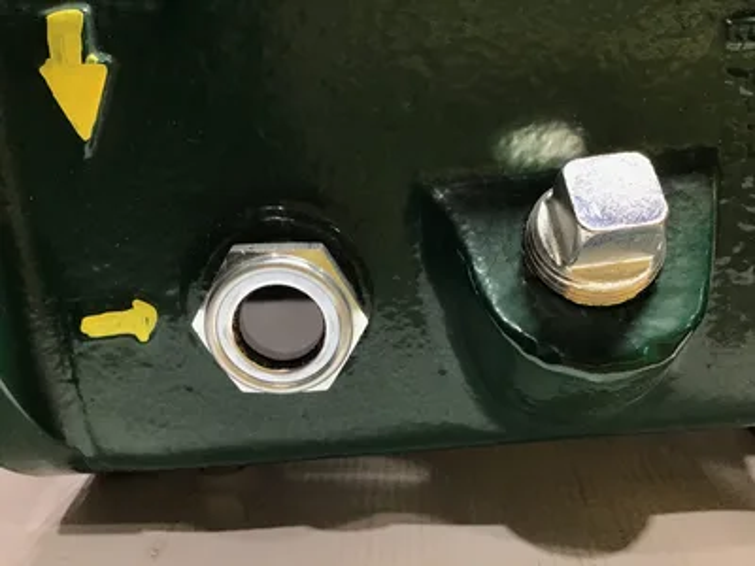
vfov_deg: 45.4
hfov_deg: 58.4
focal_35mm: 31
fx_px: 676
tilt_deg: -16.5
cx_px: 378
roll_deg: +0.6
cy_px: 283
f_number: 2.4
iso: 25
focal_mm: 3.3
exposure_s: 1/30
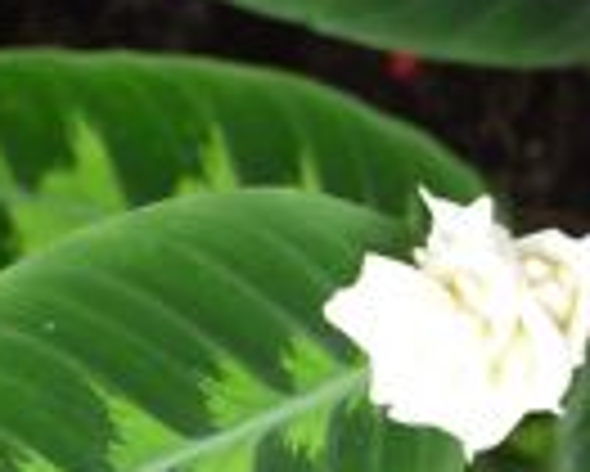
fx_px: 3041
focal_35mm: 174
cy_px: 414
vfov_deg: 8.9
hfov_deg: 10.7
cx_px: 865
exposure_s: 1/60
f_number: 2.5
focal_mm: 14
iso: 320
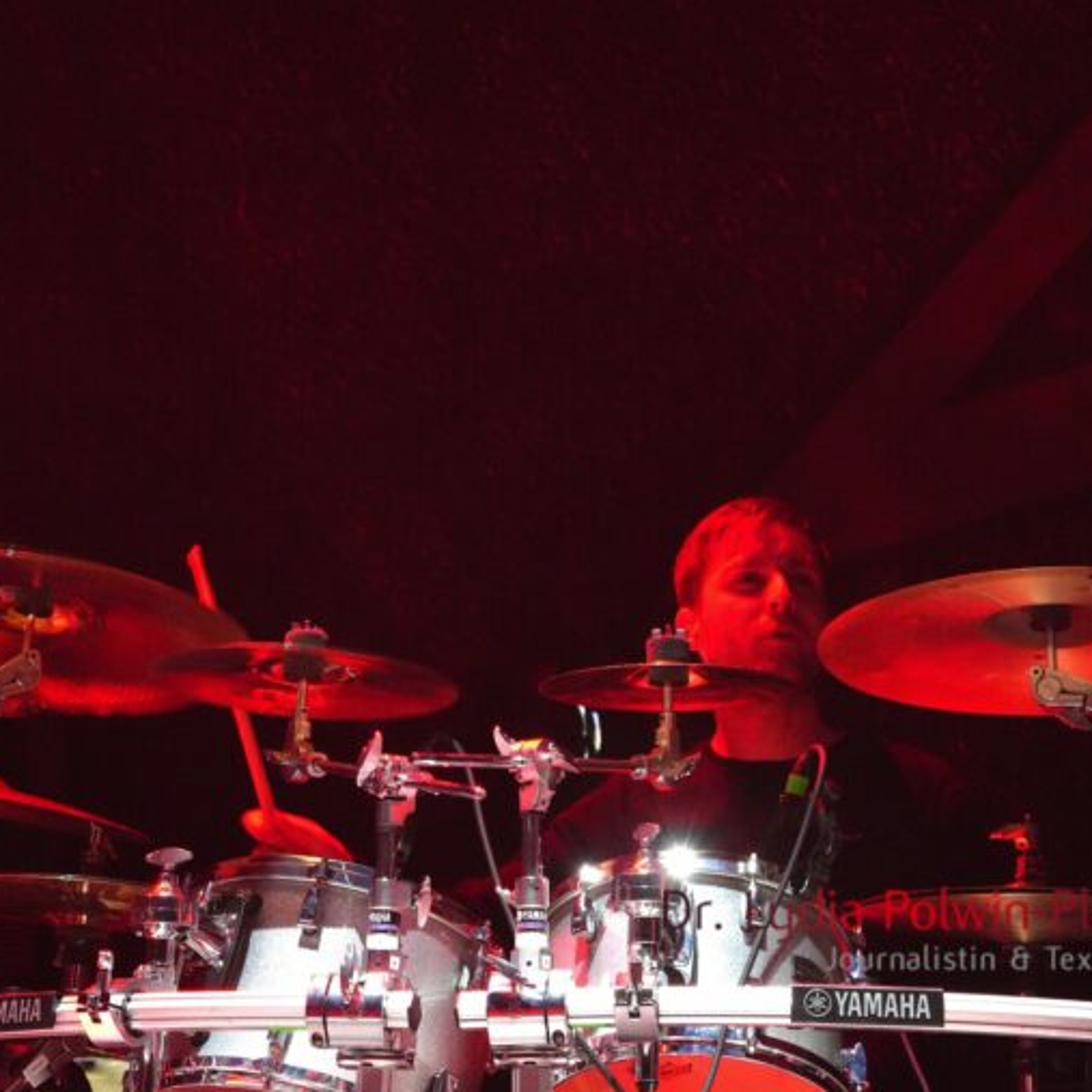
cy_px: 545
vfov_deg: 12.2
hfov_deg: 12.2
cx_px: 521
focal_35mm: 143
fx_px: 5104
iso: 6400
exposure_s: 1/50
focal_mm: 74
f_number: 5
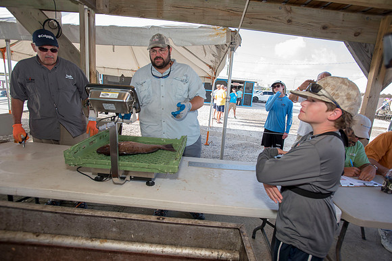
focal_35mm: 19
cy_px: 130
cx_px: 196
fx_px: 207
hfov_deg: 86.9
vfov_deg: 64.6
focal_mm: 19
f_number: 4.5
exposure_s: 1/200
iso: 250
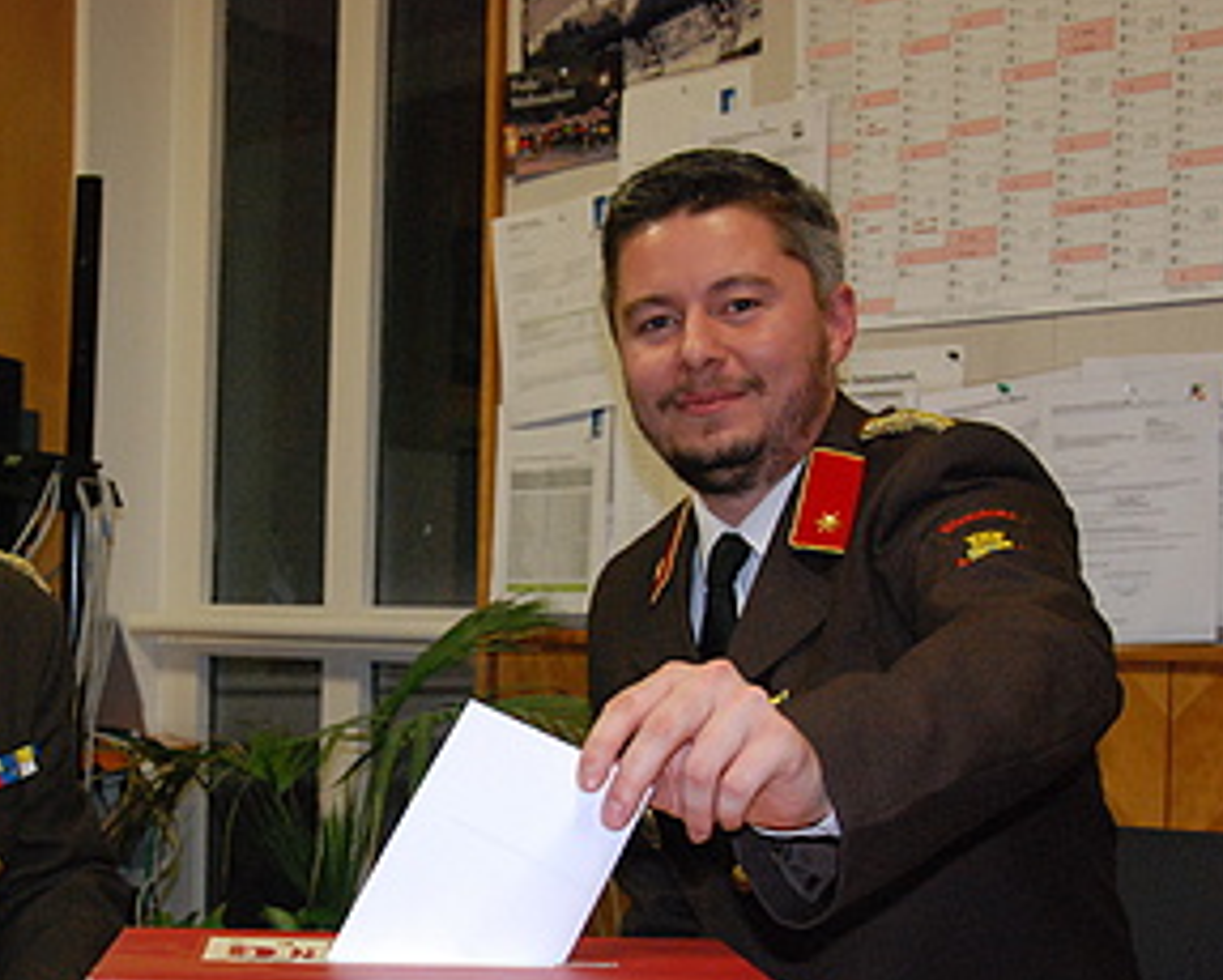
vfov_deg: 27.0
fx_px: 2028
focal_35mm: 56
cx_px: 424
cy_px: 654
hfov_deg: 33.3
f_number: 5.6
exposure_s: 1/60
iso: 1250
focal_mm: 24
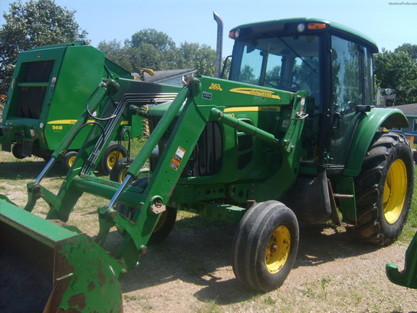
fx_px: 422
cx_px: 208
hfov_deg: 52.6
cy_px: 156
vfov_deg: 40.7
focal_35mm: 35
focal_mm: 5.8
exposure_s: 1/750
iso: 50
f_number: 2.8
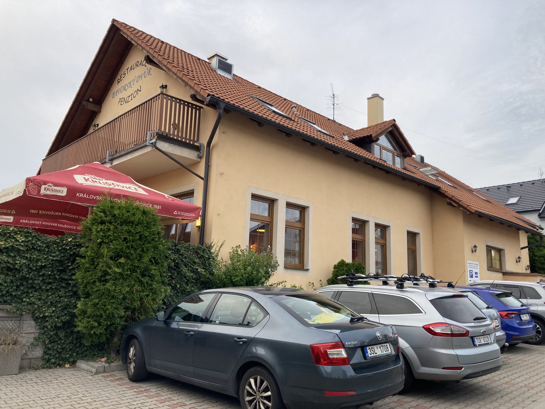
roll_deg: -2.0
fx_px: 441
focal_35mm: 28
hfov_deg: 63.4
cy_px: 204
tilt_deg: +13.3
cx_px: 272
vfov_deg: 49.7
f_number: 1.8
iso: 50
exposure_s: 1/121
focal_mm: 3.99
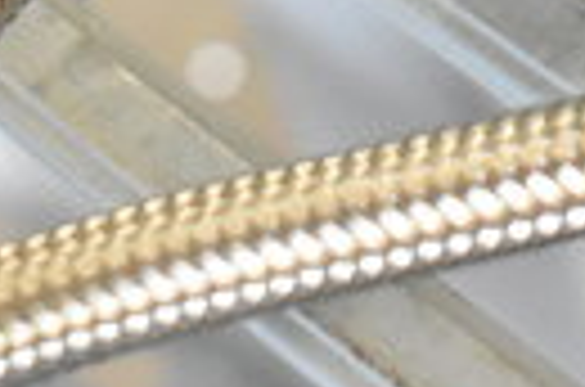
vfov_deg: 5.5
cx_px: 981
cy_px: -475
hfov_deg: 8.3
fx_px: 3890
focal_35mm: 240
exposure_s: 1/320
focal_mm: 34
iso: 6400
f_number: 6.3
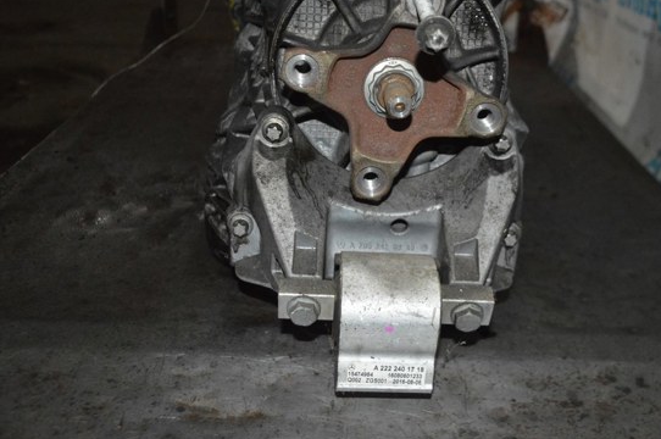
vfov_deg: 34.1
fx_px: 715
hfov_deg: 49.5
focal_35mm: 39
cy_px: 196
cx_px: 371
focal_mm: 22
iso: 3200
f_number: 3.8
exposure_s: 1/60
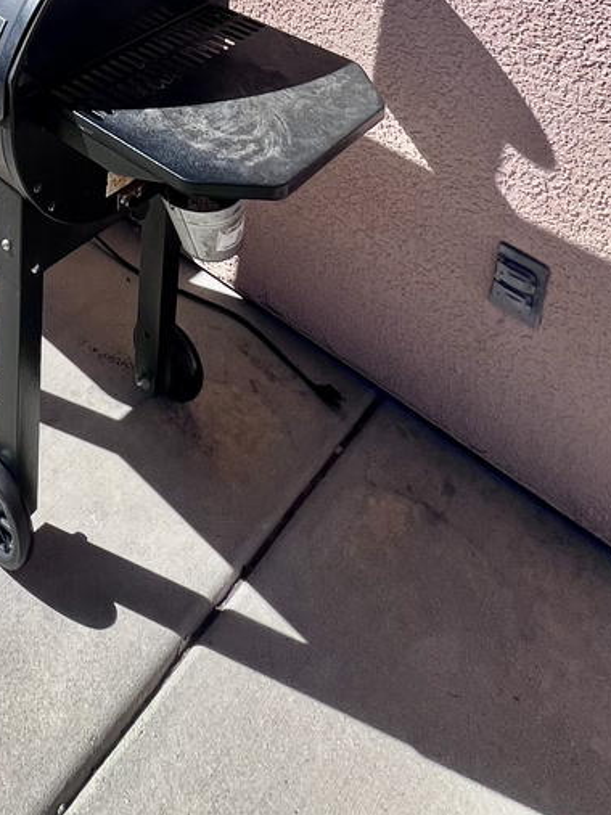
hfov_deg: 35.3
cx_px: -48
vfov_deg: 34.6
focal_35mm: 35
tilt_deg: -9.4
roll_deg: +0.1
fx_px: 824
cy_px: -272
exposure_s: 1/1033
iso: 32
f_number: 1.8
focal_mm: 1.57
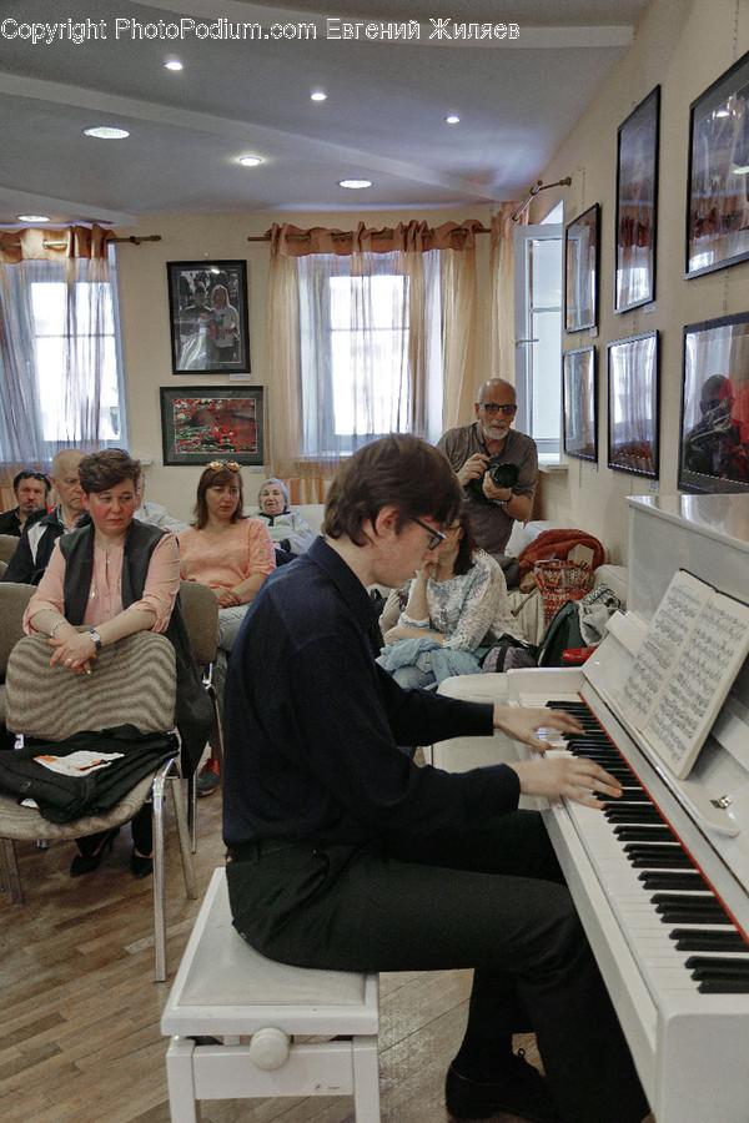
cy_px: 562
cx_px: 374
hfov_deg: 43.6
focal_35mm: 30
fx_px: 936
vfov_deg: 61.9
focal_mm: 20
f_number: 3.5
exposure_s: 1/60
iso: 250
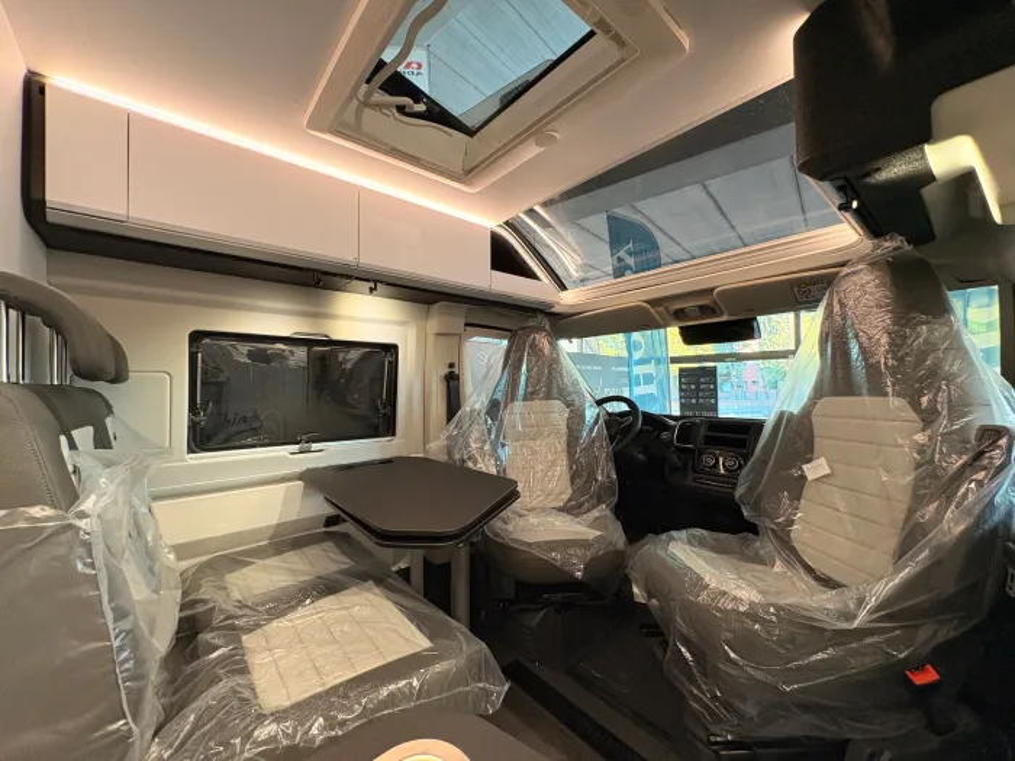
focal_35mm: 14
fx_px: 411
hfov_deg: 102.1
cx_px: 508
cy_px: 380
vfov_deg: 85.7
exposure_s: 1/50
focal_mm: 2.22
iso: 320
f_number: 2.2
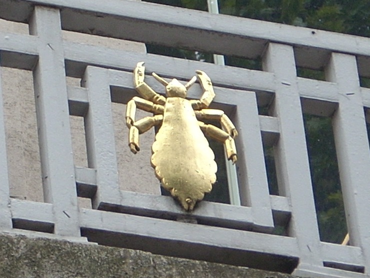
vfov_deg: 13.1
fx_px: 1208
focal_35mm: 113
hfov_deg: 17.4
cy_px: 139
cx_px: 185
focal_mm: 18.6
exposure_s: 1/88.6
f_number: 5.2
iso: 64
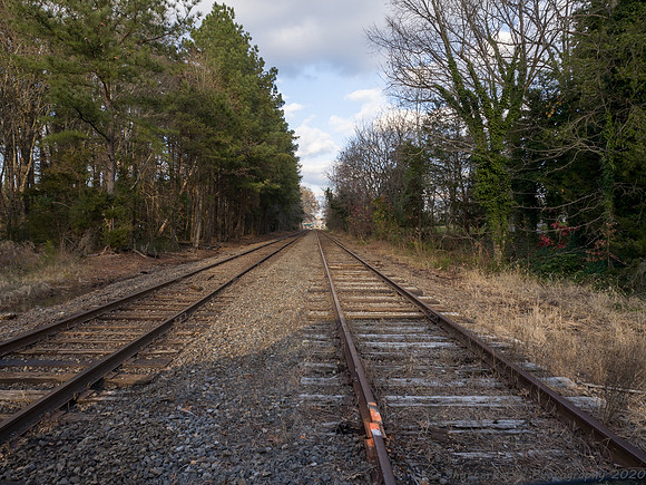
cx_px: 323
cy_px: 242
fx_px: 448
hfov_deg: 71.6
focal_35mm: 24
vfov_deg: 56.8
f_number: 5.6
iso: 200
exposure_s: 1/160
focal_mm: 12
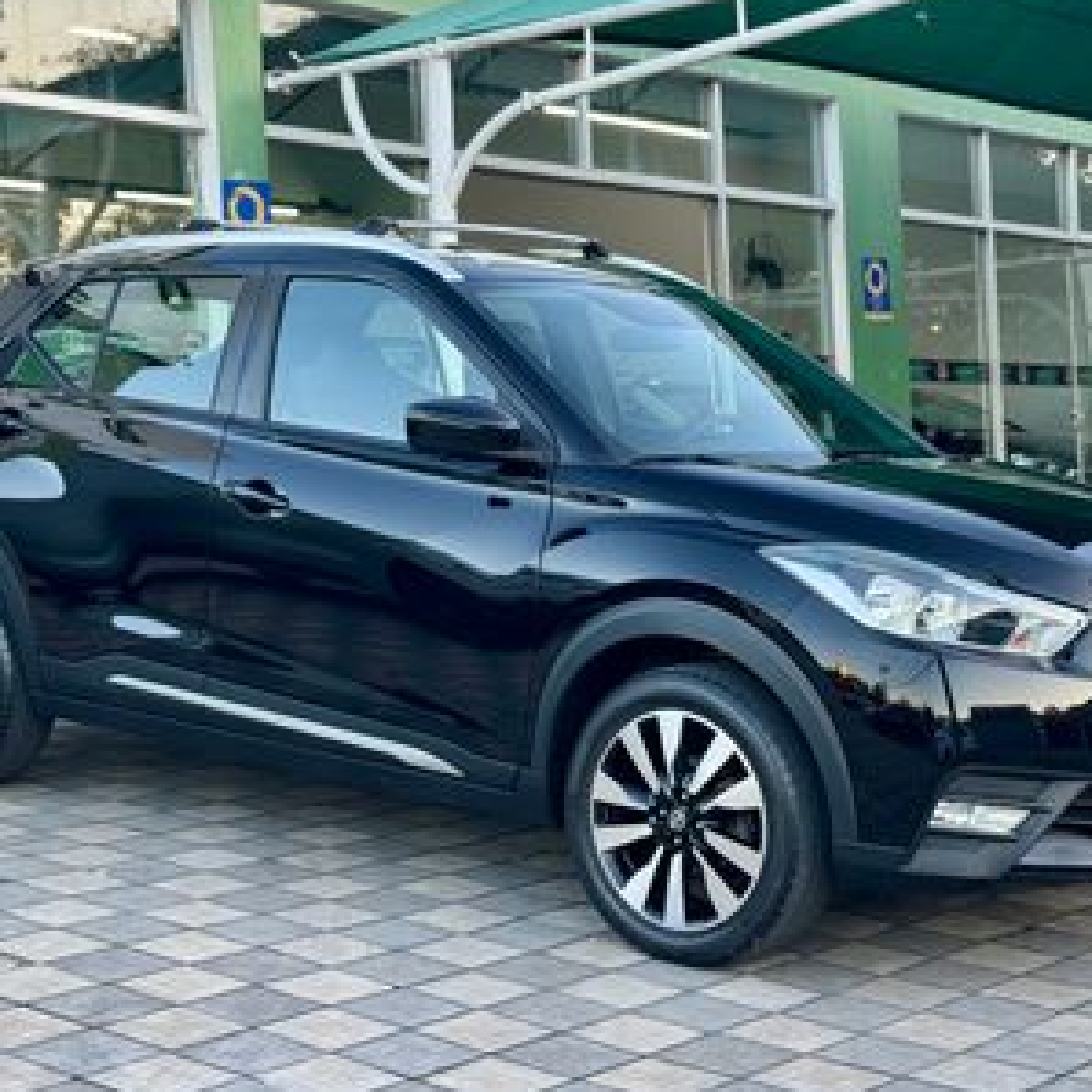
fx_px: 2391
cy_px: 476
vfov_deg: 25.7
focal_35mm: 67
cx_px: 568
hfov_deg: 25.7
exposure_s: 1/113
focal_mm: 6.76
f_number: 1.78
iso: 100
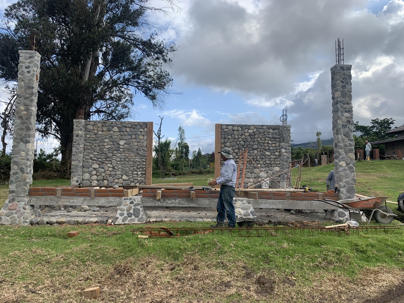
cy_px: 152
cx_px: 202
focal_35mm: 26
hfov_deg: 67.3
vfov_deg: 53.1
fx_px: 303
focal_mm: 4.25
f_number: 1.8
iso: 25
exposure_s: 1/1748
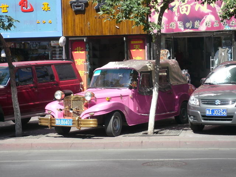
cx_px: 118
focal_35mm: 102
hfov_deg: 19.3
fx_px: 695
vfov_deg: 14.5
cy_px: 88
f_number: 5.6
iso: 100
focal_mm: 16.8
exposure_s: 1/250
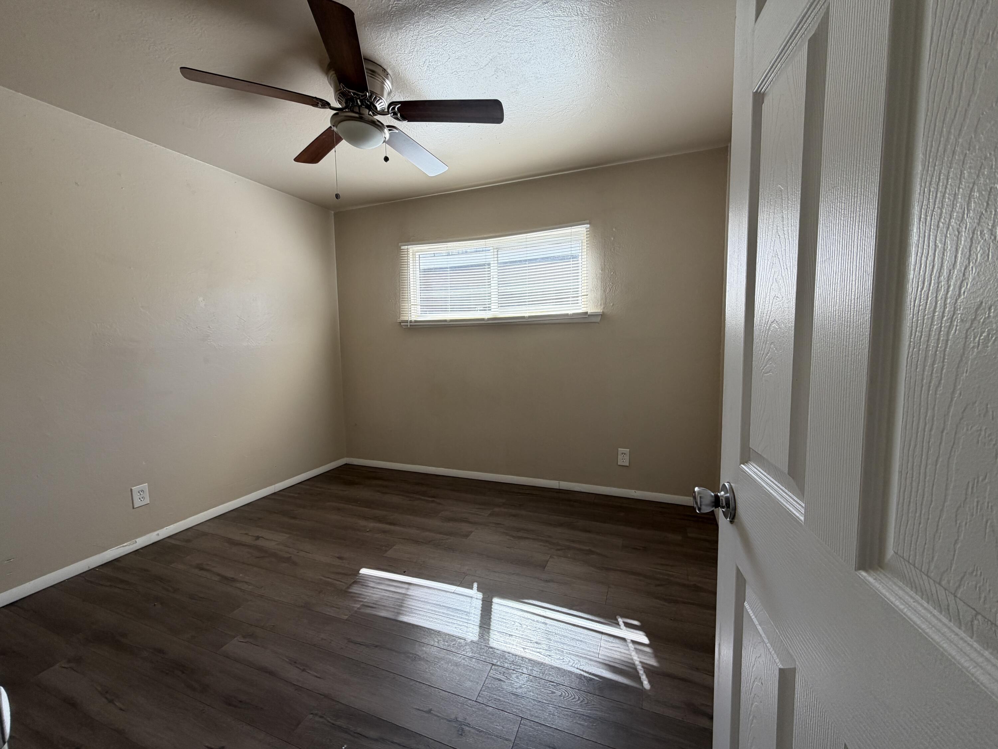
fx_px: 404
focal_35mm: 14
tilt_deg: -4.9
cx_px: 499
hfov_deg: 102.1
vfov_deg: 85.7
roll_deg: +1.0
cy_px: 374
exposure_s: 1/121
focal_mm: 2.22
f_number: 2.2
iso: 80
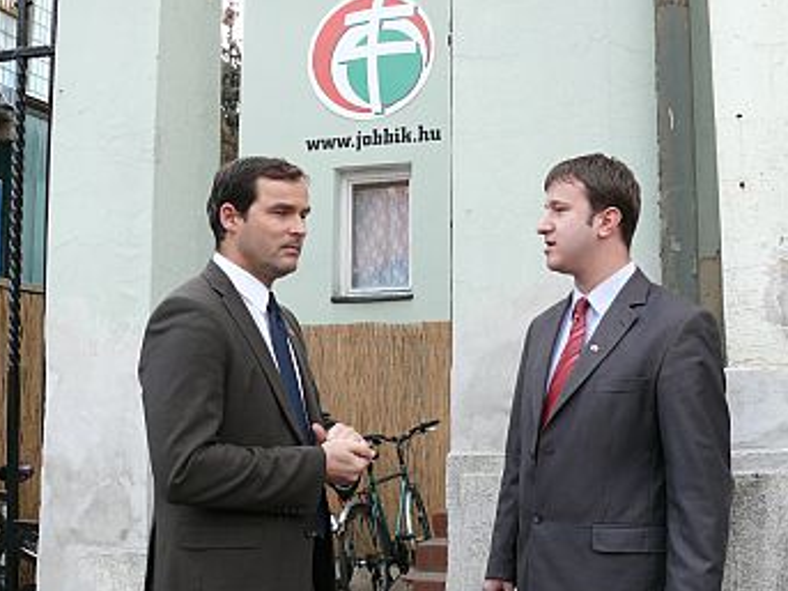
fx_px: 1047
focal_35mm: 46
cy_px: 267
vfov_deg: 31.5
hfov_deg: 41.1
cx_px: 466
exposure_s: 1/100
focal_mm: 7.4
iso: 100
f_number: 2.8
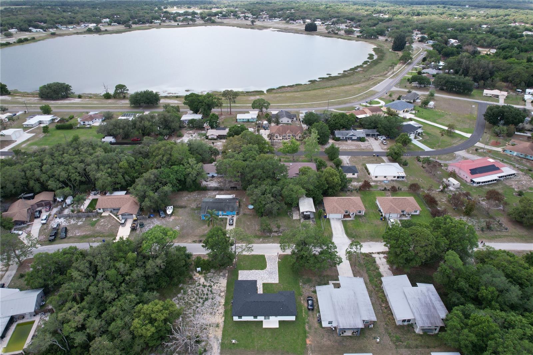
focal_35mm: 22
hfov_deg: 78.6
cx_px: 266
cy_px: 178
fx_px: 326
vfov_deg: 57.2
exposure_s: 1/1000
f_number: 2.8
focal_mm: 8.38
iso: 140
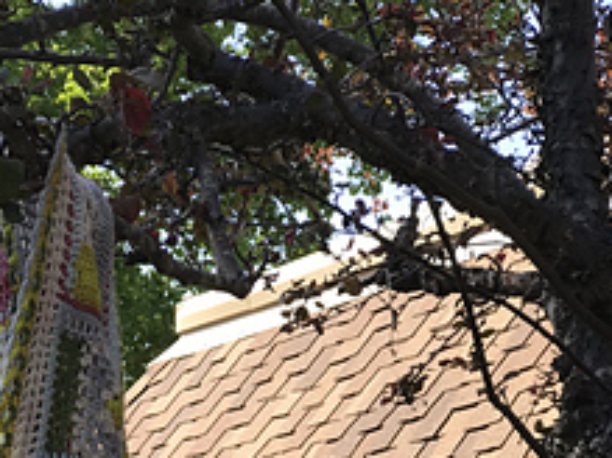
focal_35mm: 130
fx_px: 2297
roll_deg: +1.5
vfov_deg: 11.0
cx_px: 99
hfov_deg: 15.1
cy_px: 681
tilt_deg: +2.9
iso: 20
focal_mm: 6.6
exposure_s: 1/255
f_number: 2.8
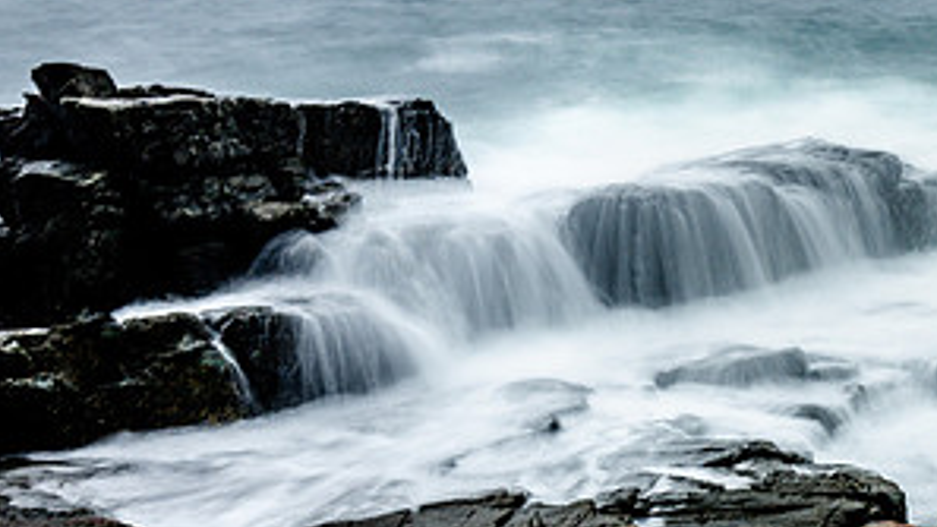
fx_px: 1540
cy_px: 393
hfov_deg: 30.8
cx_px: 984
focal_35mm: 62
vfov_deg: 19.3
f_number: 8
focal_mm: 26
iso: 400
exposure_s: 2.5
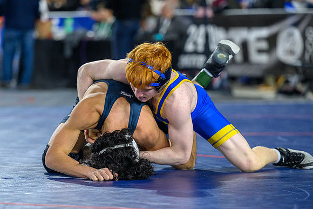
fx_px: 1692
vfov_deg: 7.1
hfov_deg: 10.6
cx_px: 131
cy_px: 127
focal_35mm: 195
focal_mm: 140
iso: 2200
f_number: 2.8
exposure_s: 1/800
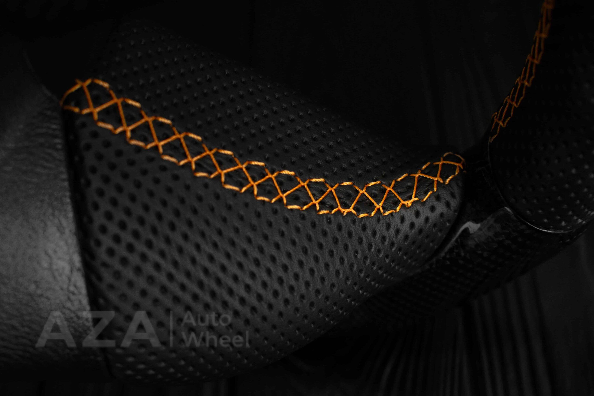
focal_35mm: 52
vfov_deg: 25.8
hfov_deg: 37.8
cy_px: 198
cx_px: 297
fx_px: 866
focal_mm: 35
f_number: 6.3
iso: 500
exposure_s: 1/125
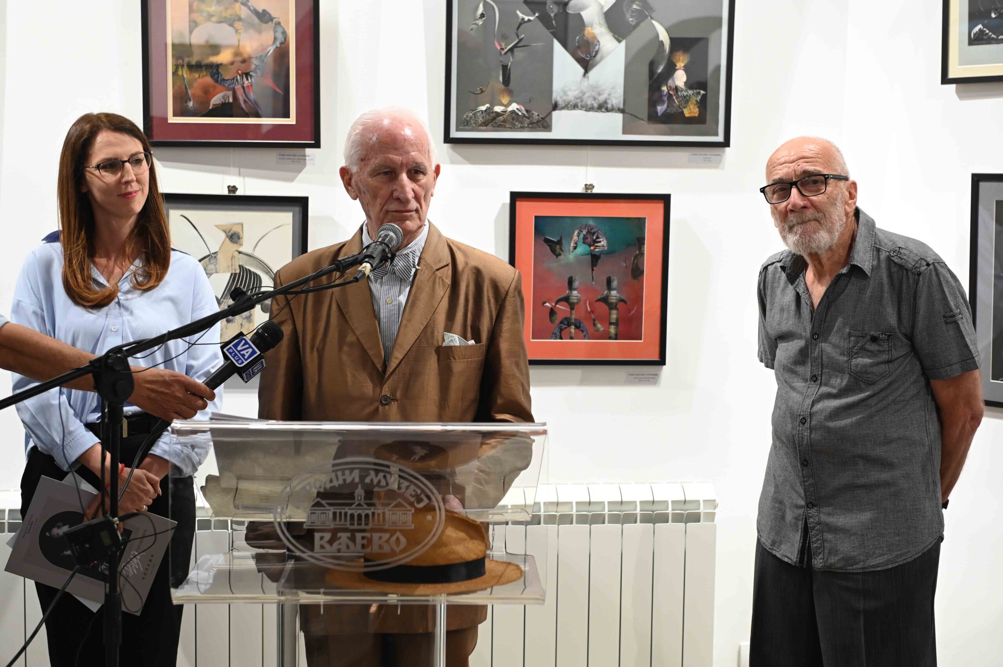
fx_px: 1615
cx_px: 502
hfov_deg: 34.5
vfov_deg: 23.3
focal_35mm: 58
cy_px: 334
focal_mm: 58
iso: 1600
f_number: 4
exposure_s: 1/160
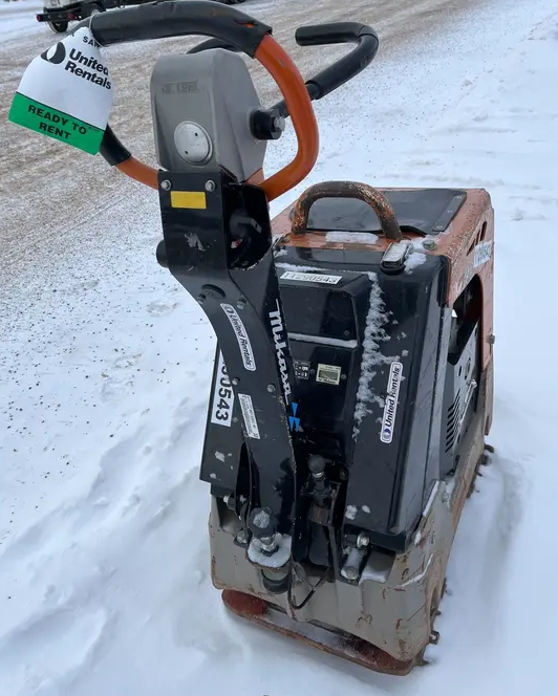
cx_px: 274
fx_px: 577
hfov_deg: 51.6
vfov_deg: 62.2
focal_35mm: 28
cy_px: 338
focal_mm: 5.1
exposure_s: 1/1623
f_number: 1.6
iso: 50
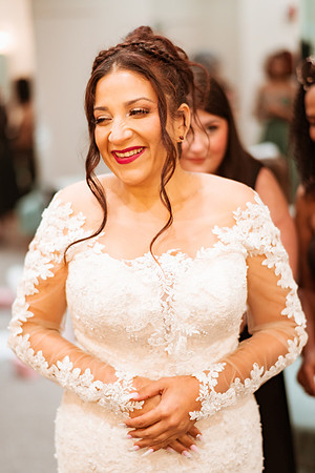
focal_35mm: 58
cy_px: 236
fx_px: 761
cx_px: 158
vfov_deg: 34.5
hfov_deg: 23.4
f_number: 1.4
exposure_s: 1/640
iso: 1000
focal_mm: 58
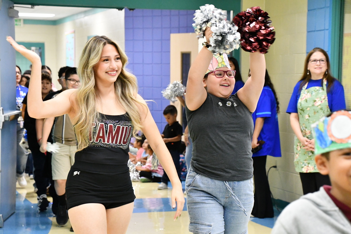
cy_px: 117
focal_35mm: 105
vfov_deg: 13.0
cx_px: 176
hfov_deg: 19.5
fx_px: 1024
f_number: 6.3
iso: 6400
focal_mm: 70
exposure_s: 1/160
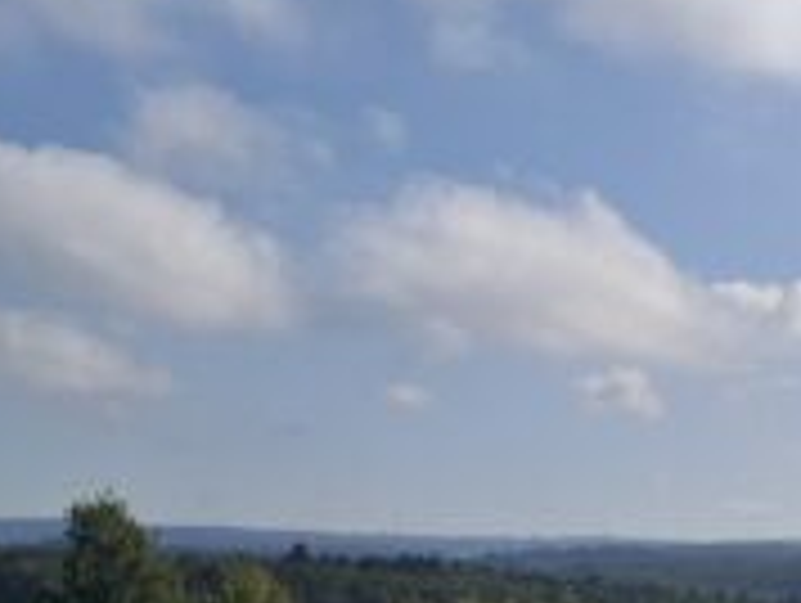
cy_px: 508
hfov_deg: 18.7
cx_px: 963
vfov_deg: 14.9
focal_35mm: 99
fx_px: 2294
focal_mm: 5.54
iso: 50
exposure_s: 1/3448
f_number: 1.8
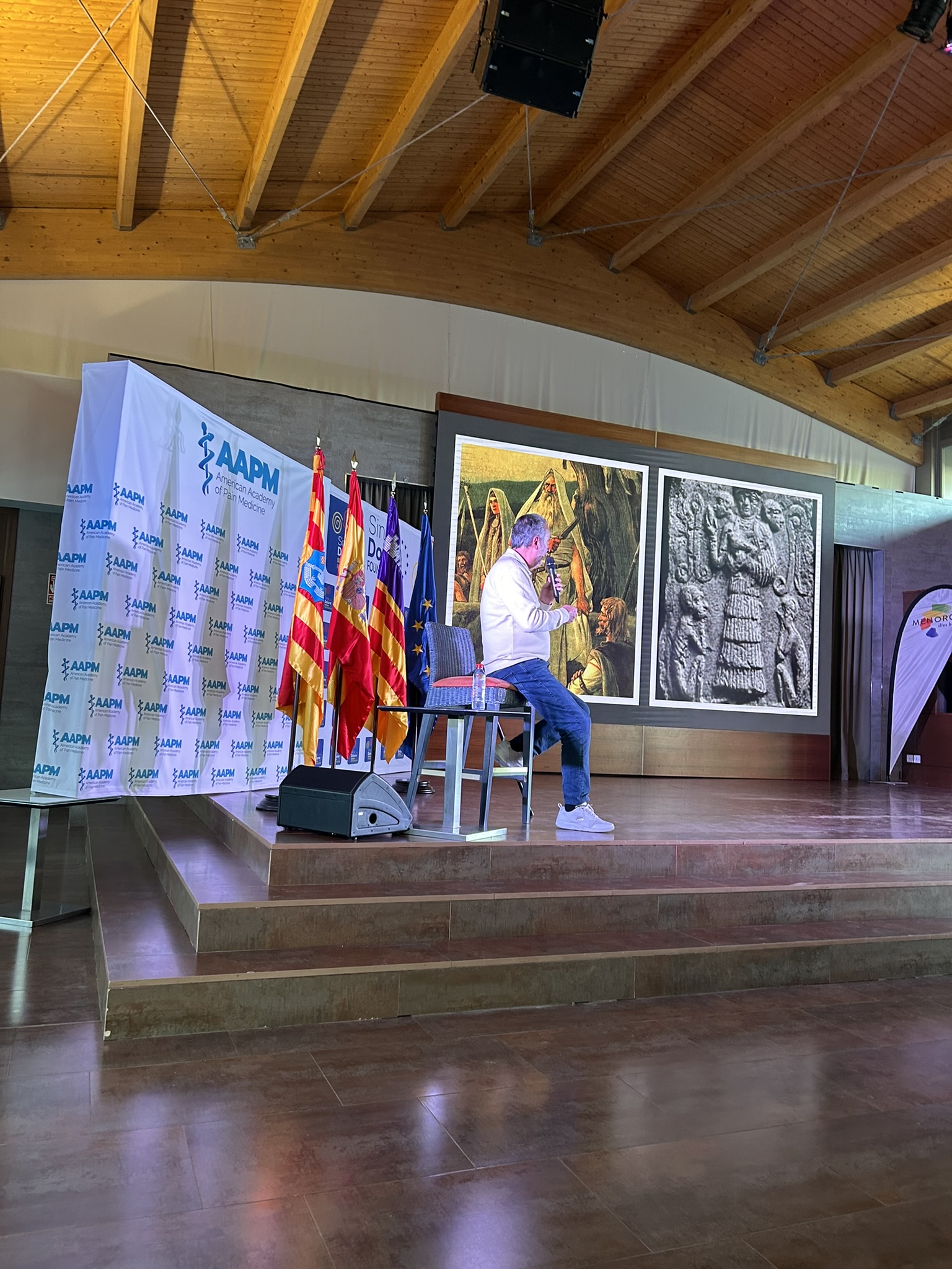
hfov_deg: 53.1
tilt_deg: +6.0
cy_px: 634
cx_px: 476
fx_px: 953
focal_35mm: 26
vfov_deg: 67.3
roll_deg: -3.2
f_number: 1.5
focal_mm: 5.7
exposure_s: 1/50
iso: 160
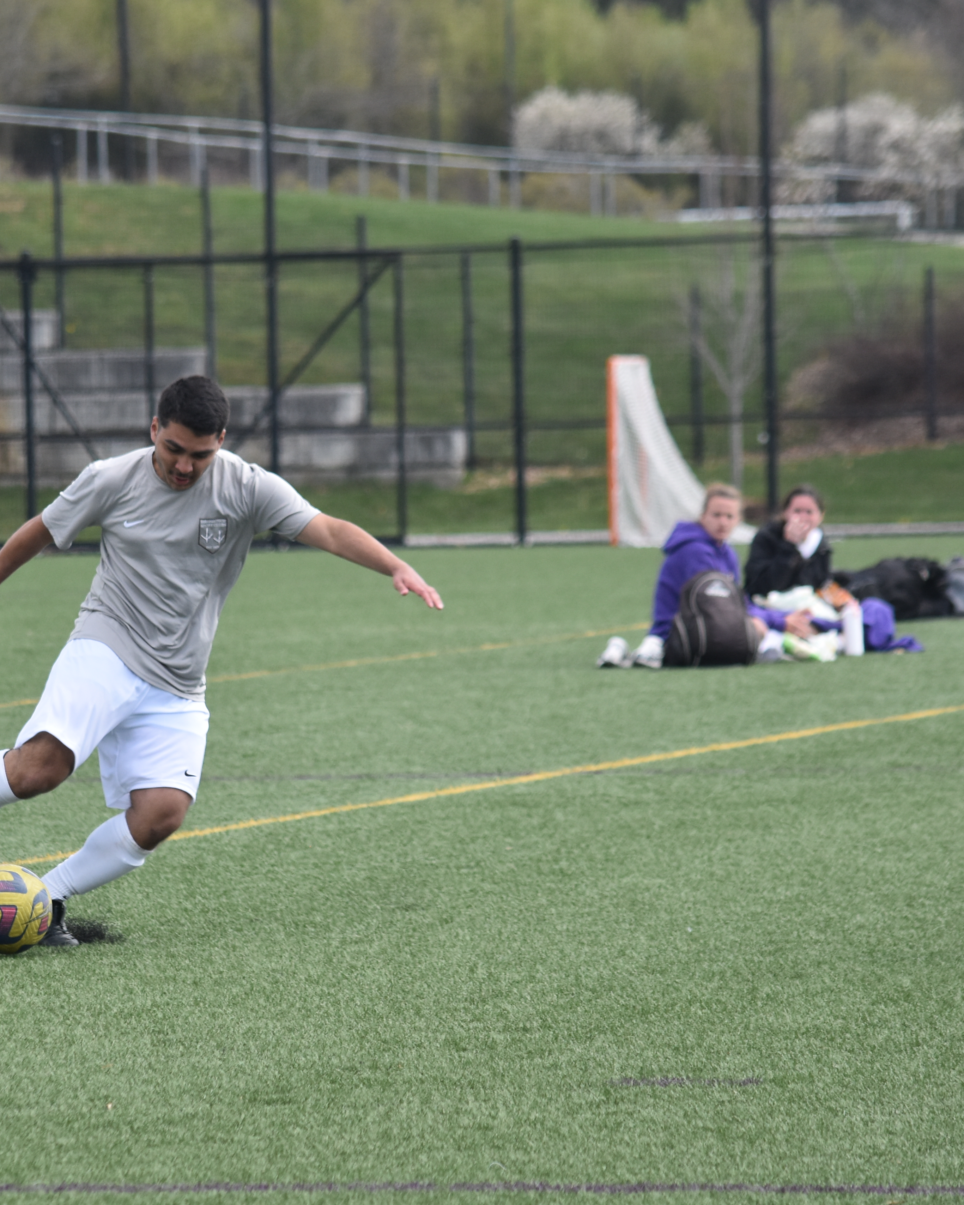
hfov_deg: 4.6
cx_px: 196
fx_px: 11905
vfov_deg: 5.8
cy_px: 577
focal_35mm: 334
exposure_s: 1/1000
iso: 400
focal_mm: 135
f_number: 4.8
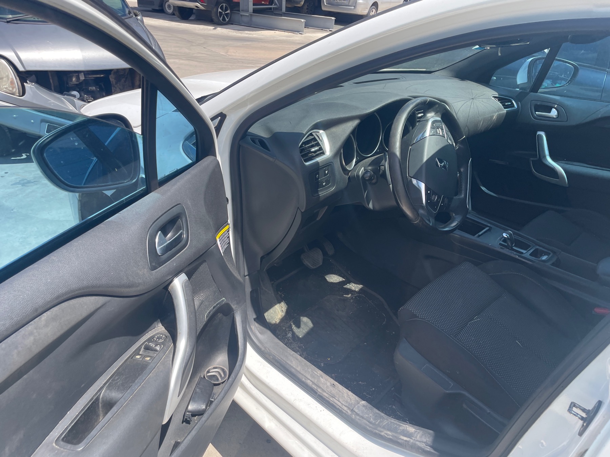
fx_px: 458
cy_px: 228
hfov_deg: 67.3
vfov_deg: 53.1
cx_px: 305
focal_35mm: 26
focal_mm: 4.2
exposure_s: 1/1195
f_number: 1.6
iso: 32
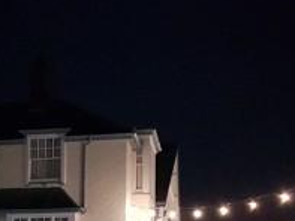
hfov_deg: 24.1
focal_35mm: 79
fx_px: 674
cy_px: 302
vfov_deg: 17.3
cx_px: 34
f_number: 1.7
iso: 500
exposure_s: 1/10
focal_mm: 4.2
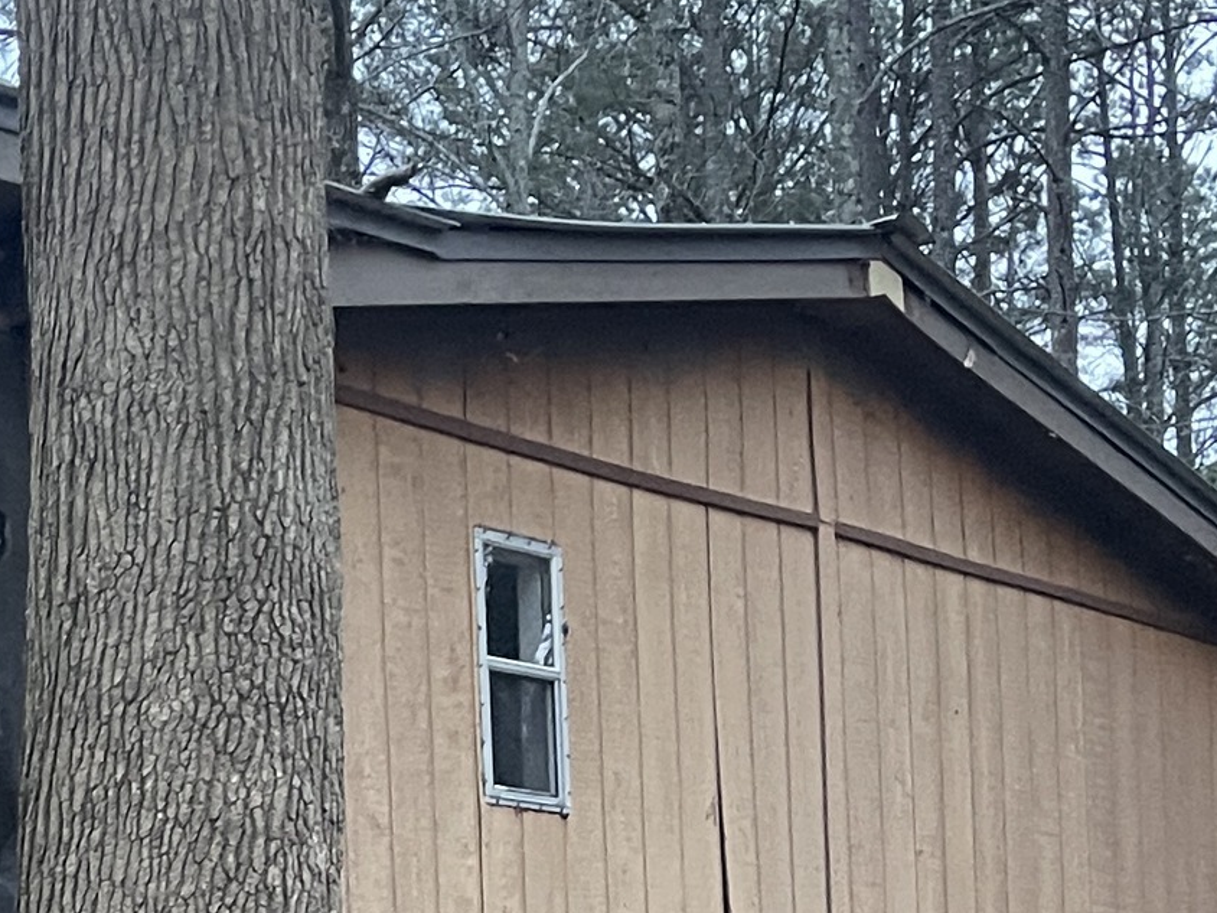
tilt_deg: -1.5
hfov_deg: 20.5
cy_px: 1265
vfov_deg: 15.3
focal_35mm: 91
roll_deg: +3.1
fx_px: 3199
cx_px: -136
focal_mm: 5.1
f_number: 1.6
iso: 640
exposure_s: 1/37
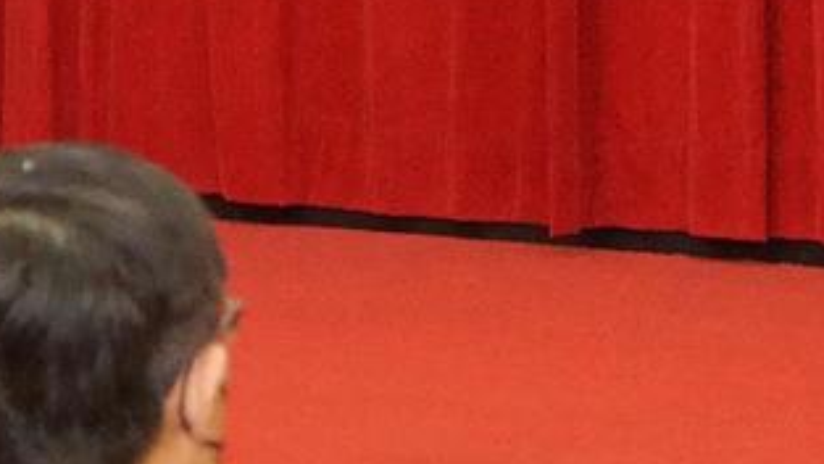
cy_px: -136
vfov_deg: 2.2
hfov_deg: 3.9
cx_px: 827
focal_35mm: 552
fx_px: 12067
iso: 3200
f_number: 4
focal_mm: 55
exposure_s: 1/100
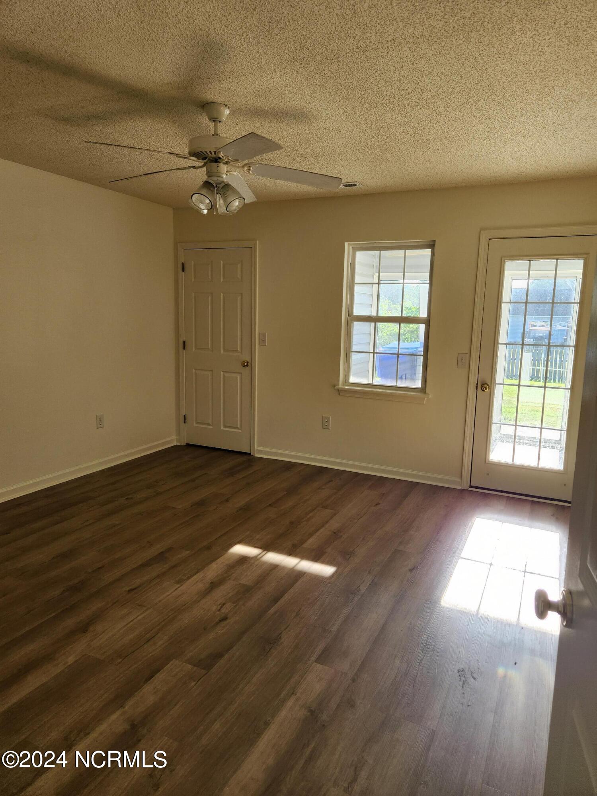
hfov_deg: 58.9
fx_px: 529
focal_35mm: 23
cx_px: 298
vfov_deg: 73.9
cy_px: 398
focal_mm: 5.4
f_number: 1.8
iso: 64
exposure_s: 1/180
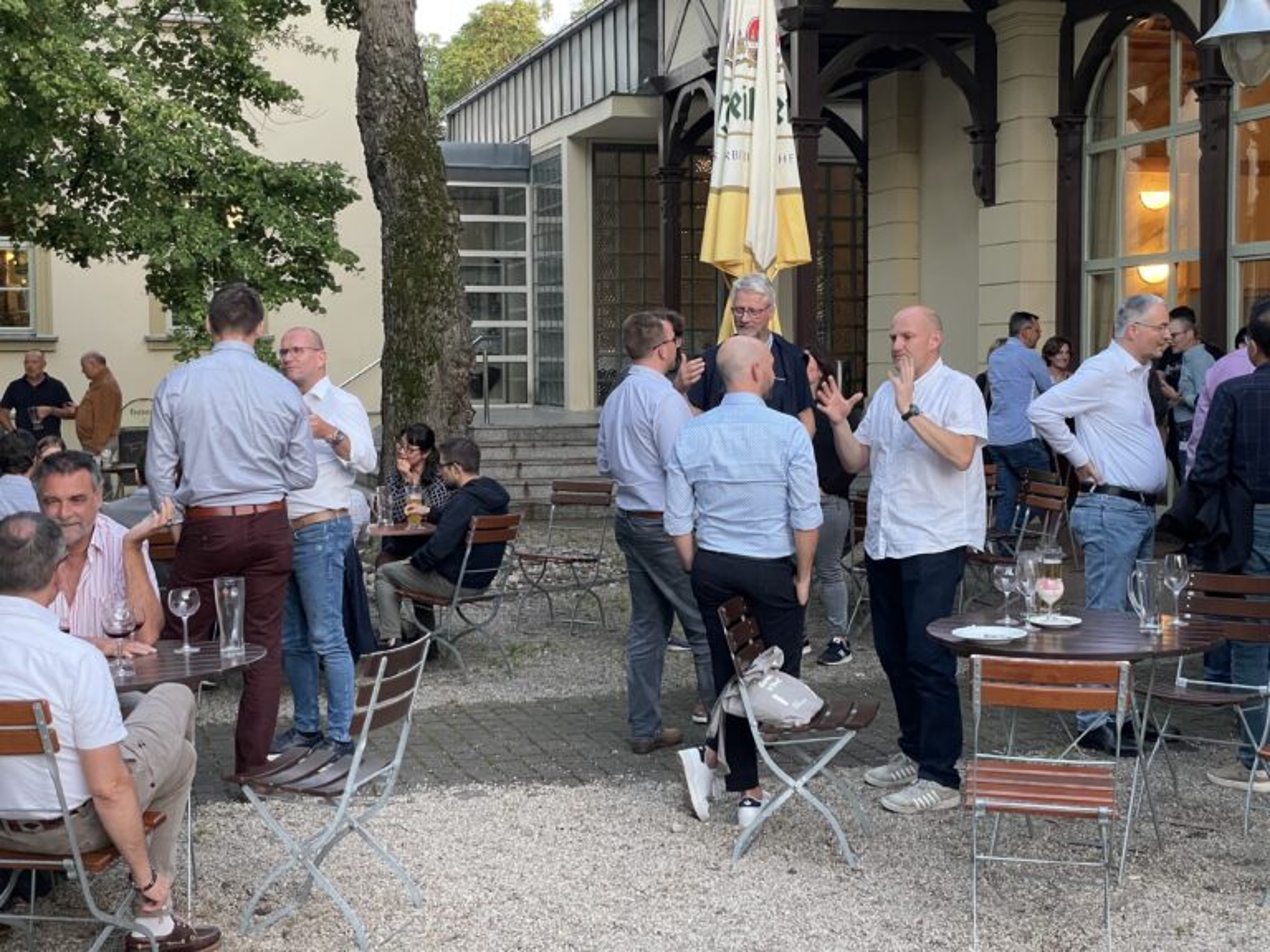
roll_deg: +1.2
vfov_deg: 28.0
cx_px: 635
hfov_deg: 36.8
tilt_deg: -2.7
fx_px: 1908
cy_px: 476
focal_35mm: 52
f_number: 2
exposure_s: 1/100
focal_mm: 6
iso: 200
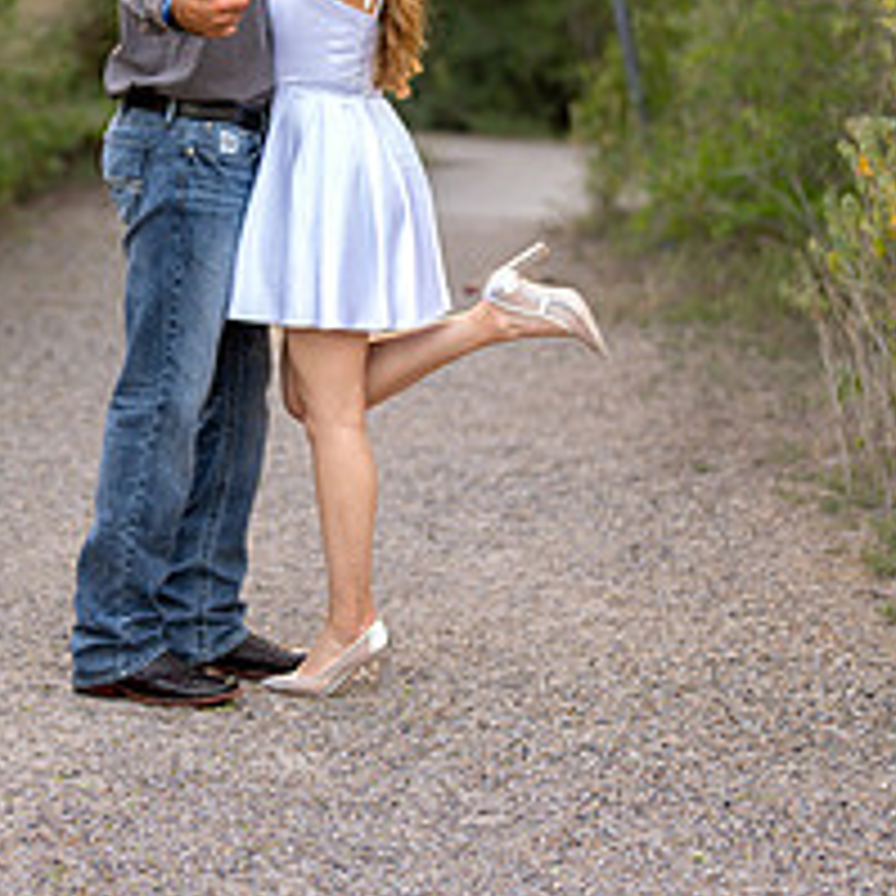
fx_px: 4217
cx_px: 270
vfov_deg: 12.1
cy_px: 216
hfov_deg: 12.1
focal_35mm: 144
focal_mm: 50
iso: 200
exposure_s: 1/320
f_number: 1.2
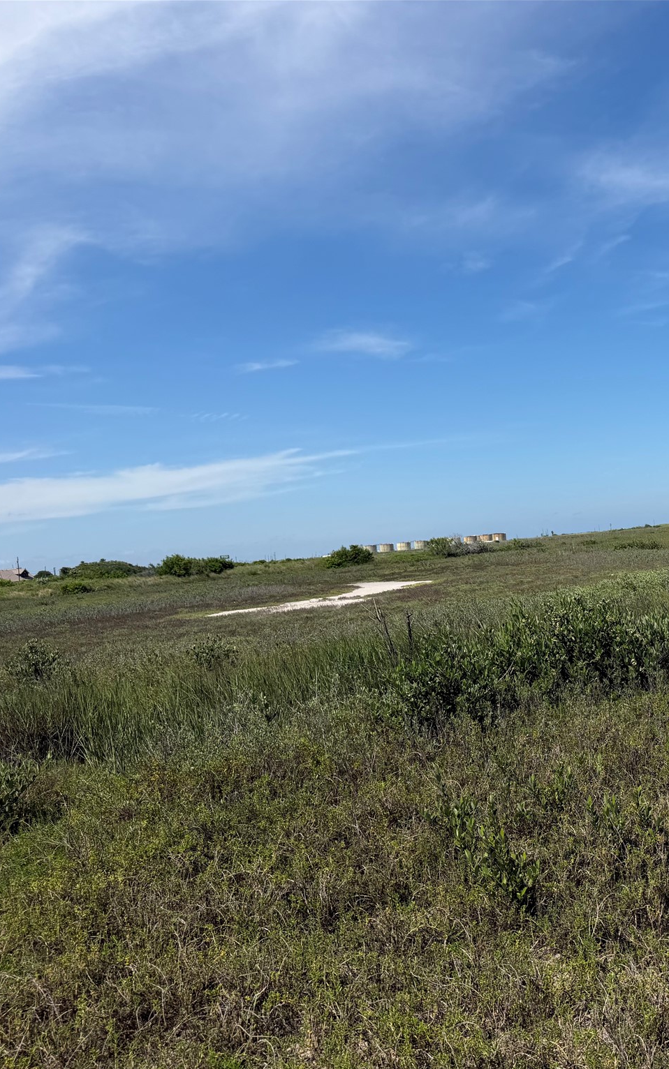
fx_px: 991
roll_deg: +5.4
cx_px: 672
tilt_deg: -3.2
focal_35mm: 34
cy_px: 535
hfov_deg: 33.9
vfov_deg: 56.7
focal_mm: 6.76
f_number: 1.78
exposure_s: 1/7353
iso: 80
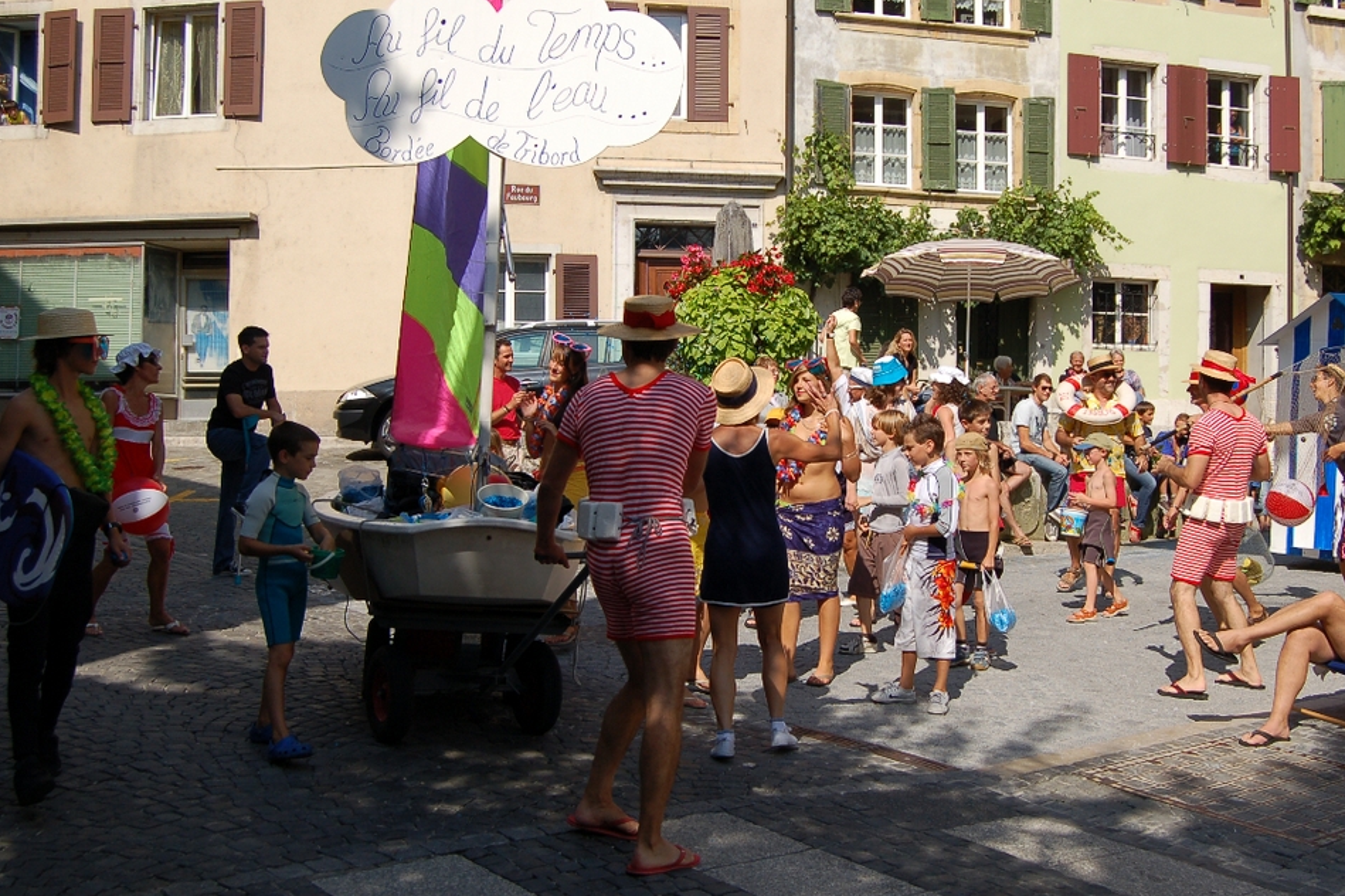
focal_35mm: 44
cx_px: 768
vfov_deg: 30.7
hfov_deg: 44.7
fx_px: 1629
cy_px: 430
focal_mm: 23
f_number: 5
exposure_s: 1/1250
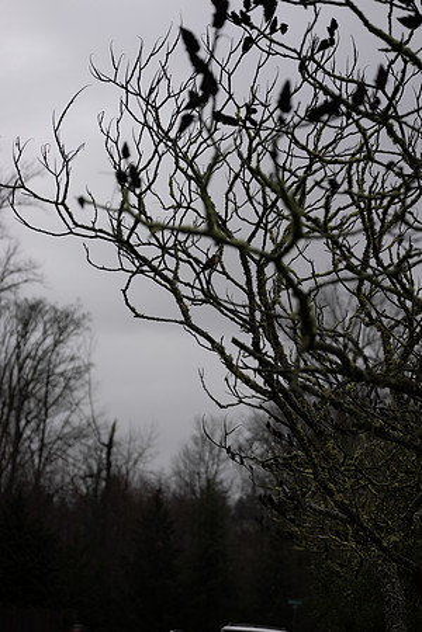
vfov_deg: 28.8
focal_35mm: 70
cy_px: 316
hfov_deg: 19.5
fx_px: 1231
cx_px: 211
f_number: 2
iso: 160
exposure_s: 1/1000
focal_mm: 70
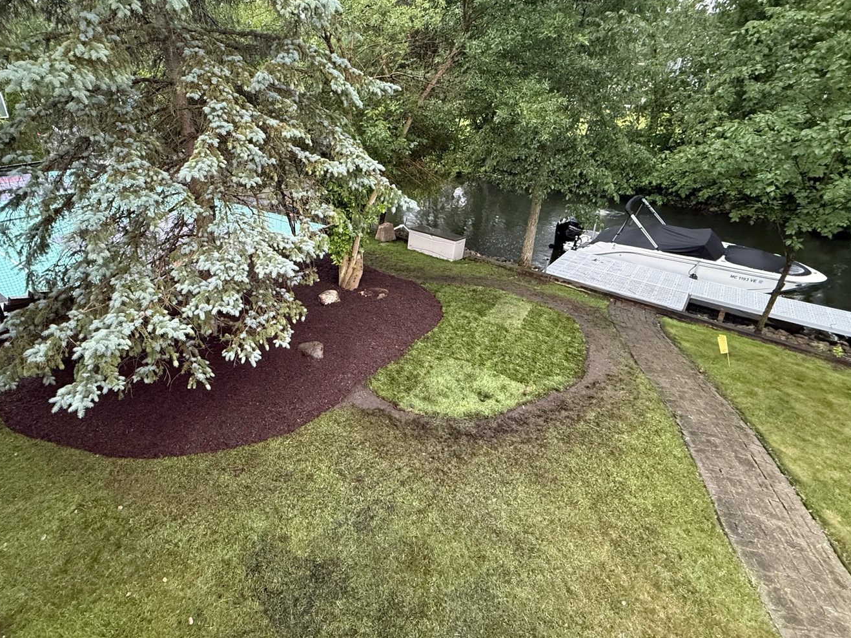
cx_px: 373
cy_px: 272
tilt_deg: -24.1
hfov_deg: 90.6
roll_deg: -0.7
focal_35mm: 17
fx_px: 418
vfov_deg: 74.3
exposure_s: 1/60
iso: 640
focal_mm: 2.22
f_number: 2.2
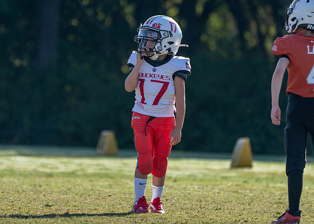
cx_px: 159
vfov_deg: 2.3
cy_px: 89
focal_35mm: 622
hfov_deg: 3.2
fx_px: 5544
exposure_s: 1/1600
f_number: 5.6
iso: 500
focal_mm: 400
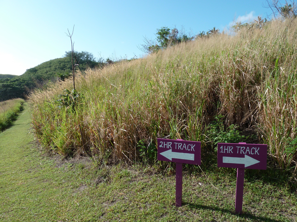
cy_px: 111
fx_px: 214
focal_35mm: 25
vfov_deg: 54.9
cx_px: 148
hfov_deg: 69.4
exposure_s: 1/400
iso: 80
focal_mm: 4.1
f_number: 4
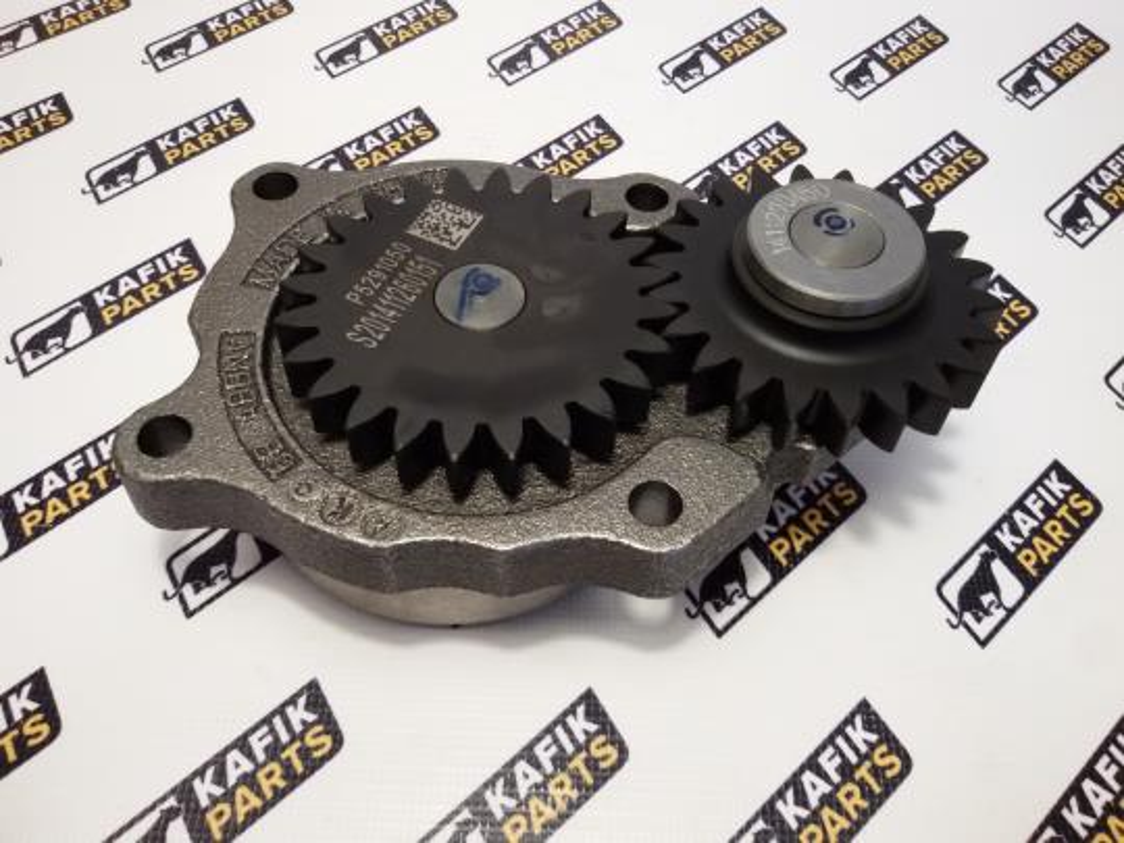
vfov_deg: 45.4
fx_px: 1007
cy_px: 422
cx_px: 562
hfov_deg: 58.4
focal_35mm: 31
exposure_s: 1/33
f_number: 2.4
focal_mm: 2.93
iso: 64
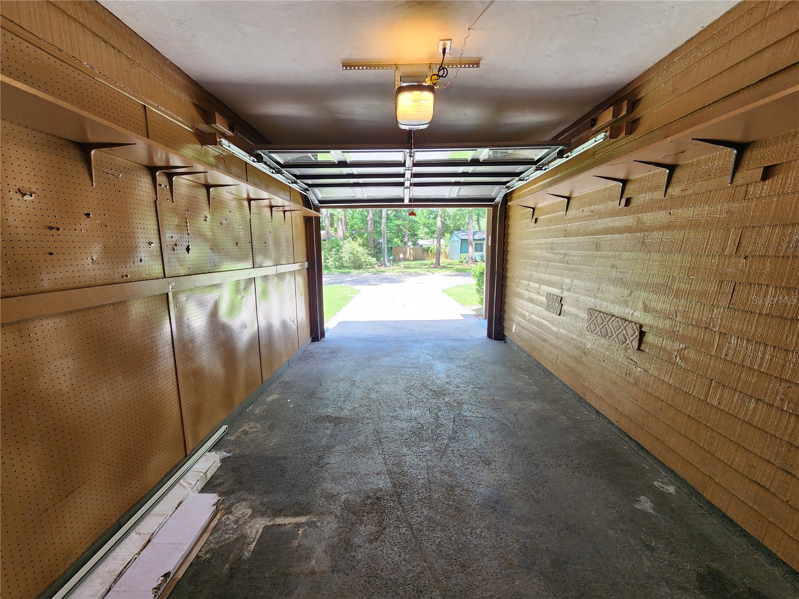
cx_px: 400
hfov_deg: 106.2
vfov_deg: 89.9
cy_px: 300
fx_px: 300
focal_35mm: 13
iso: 64
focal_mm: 2.2
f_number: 2.2
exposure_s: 1/60
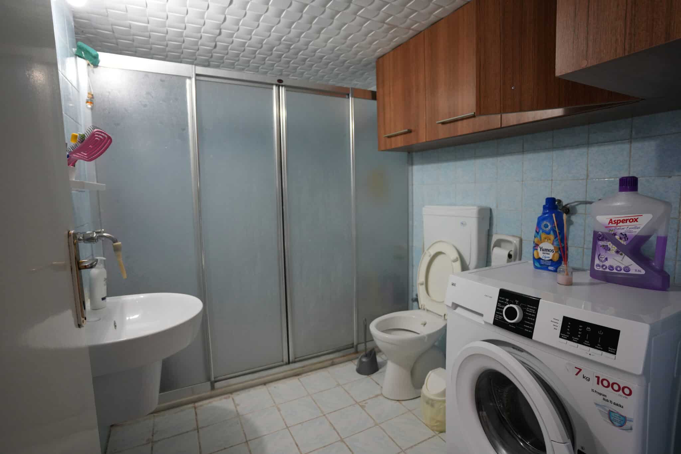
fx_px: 322
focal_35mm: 17
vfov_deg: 70.4
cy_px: 227
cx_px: 340
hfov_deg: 93.3
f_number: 3.2
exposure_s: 1/160
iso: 1600
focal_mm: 17
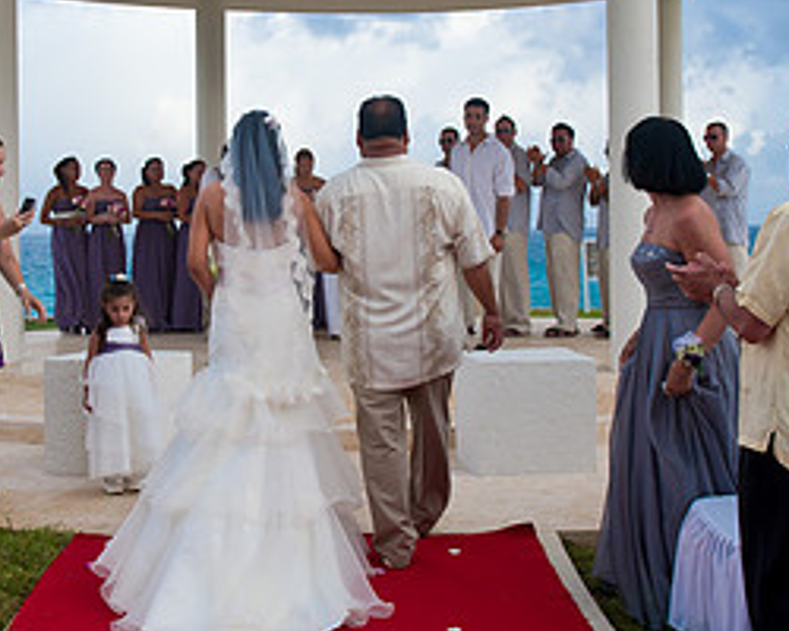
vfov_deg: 24.1
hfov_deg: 29.9
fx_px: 1471
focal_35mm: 63
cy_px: 233
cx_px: 300
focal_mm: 29
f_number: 4
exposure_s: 1/800
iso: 200
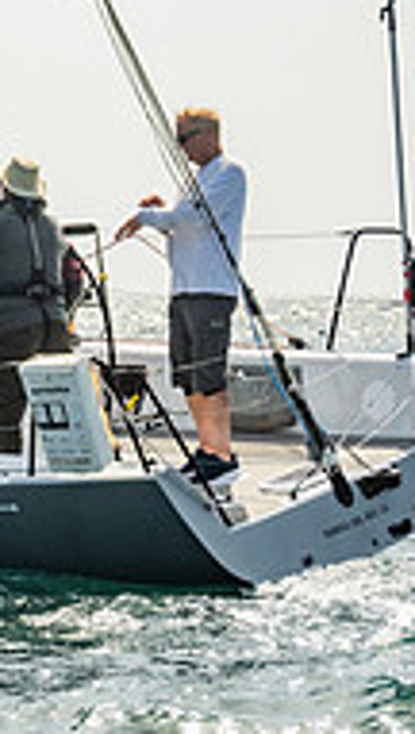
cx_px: -766
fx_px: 5144
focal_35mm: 264
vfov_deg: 8.1
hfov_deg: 4.5
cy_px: 75
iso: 320
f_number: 6
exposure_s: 1/800
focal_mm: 74
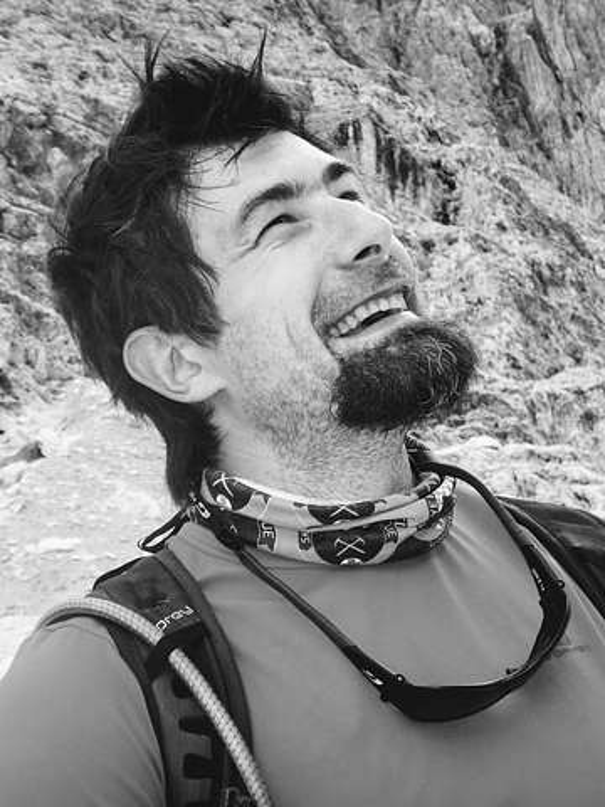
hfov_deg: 21.9
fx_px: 1561
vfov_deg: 29.0
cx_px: 302
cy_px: 404
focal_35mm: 67
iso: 125
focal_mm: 12
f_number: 4.5
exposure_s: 1/200
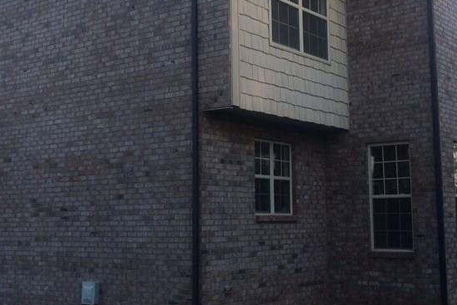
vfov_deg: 23.4
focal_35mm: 58
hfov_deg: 34.5
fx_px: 736
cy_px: 136
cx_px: 227
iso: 32
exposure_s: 1/383
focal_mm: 4.12
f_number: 2.2
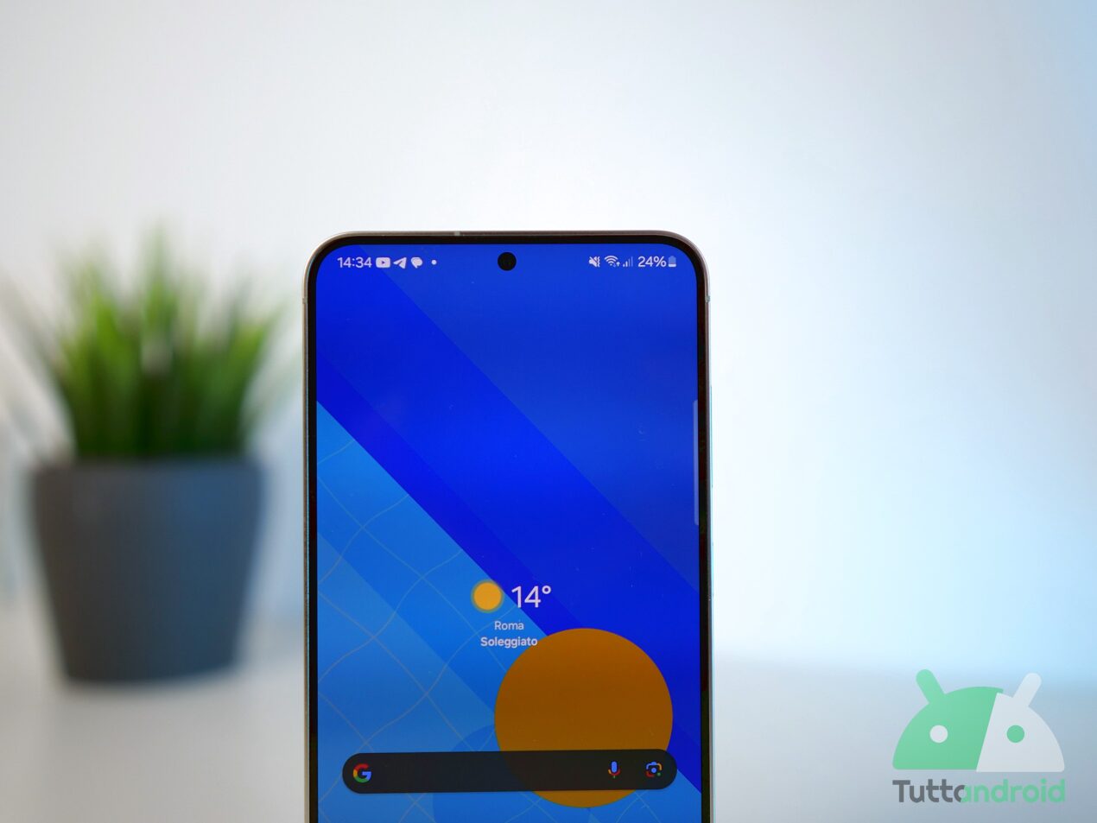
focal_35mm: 32
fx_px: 1014
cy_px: 412
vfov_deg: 44.2
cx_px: 548
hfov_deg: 56.8
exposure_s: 1/320
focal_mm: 16
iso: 200
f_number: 1.4
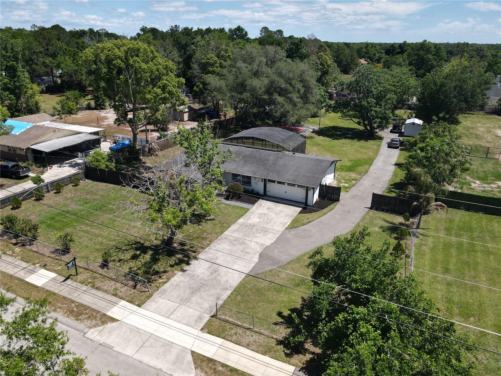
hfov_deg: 71.6
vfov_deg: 56.8
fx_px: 347
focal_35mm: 24
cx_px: 250
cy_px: 188
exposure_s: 1/725
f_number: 2.8
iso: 100
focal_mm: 4.5
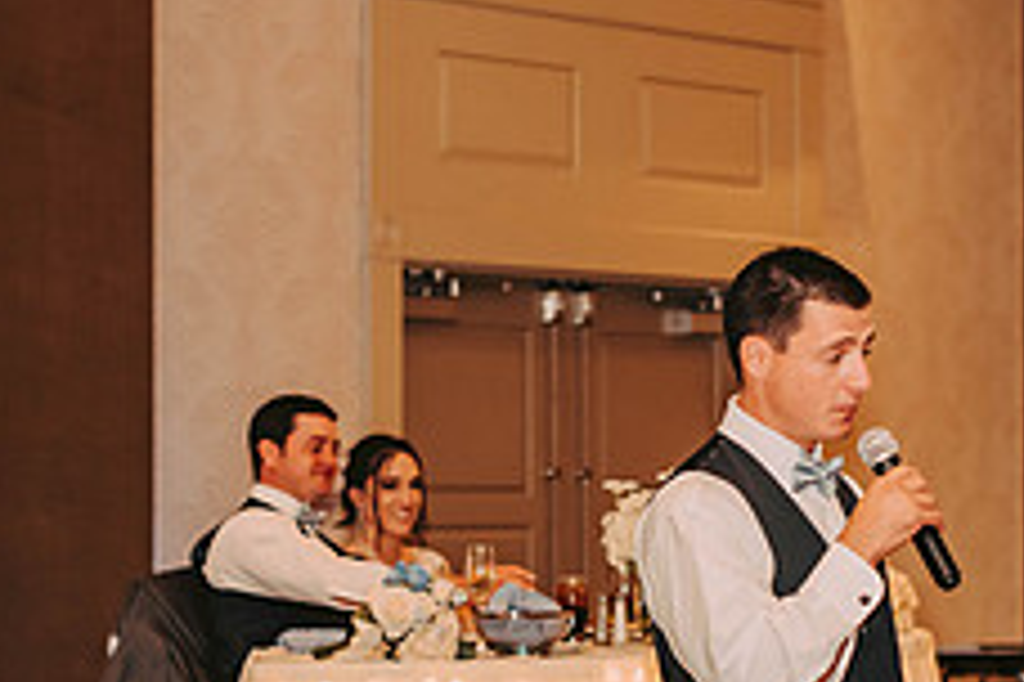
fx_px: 3612
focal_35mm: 127
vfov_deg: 10.8
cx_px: 629
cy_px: 496
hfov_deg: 16.1
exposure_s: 1/125
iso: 800
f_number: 2.5
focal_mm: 50
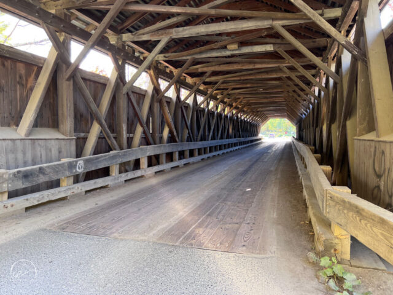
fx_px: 295
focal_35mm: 26
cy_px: 148
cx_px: 196
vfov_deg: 53.1
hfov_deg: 67.3
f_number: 1.5
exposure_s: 1/121
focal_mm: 5.7
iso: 100
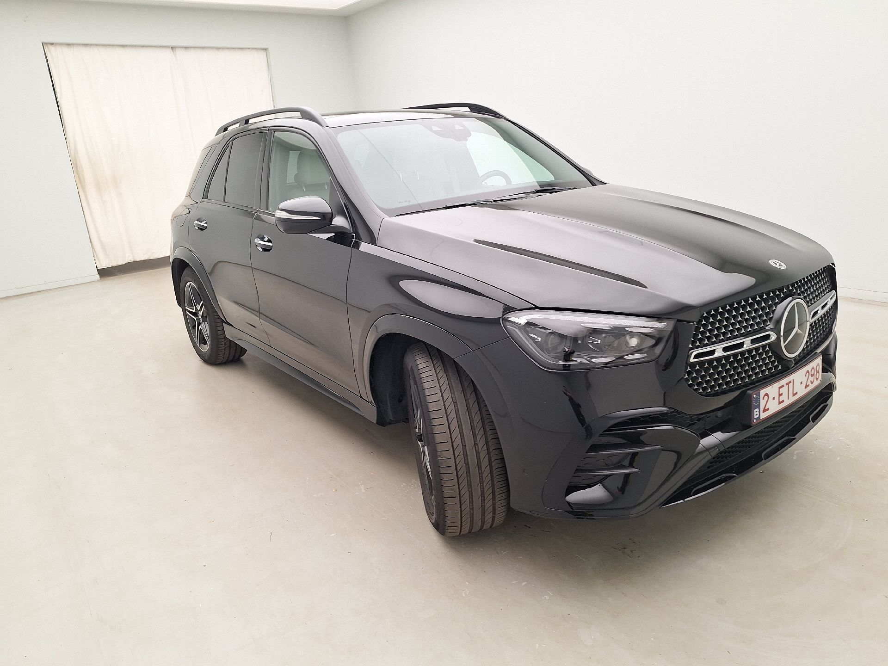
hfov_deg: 73.9
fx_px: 590
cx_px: 444
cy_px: 333
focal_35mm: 23
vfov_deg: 58.9
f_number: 1.8
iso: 64
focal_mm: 5.54
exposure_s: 1/100
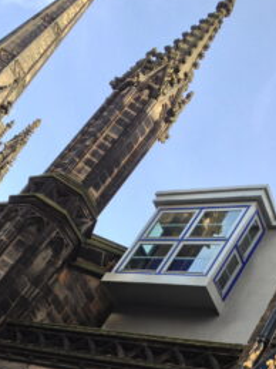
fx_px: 766
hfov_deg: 20.4
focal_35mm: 72
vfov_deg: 26.0
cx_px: 111
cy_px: 347
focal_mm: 4.28
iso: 50
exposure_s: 1/199
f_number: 2.4
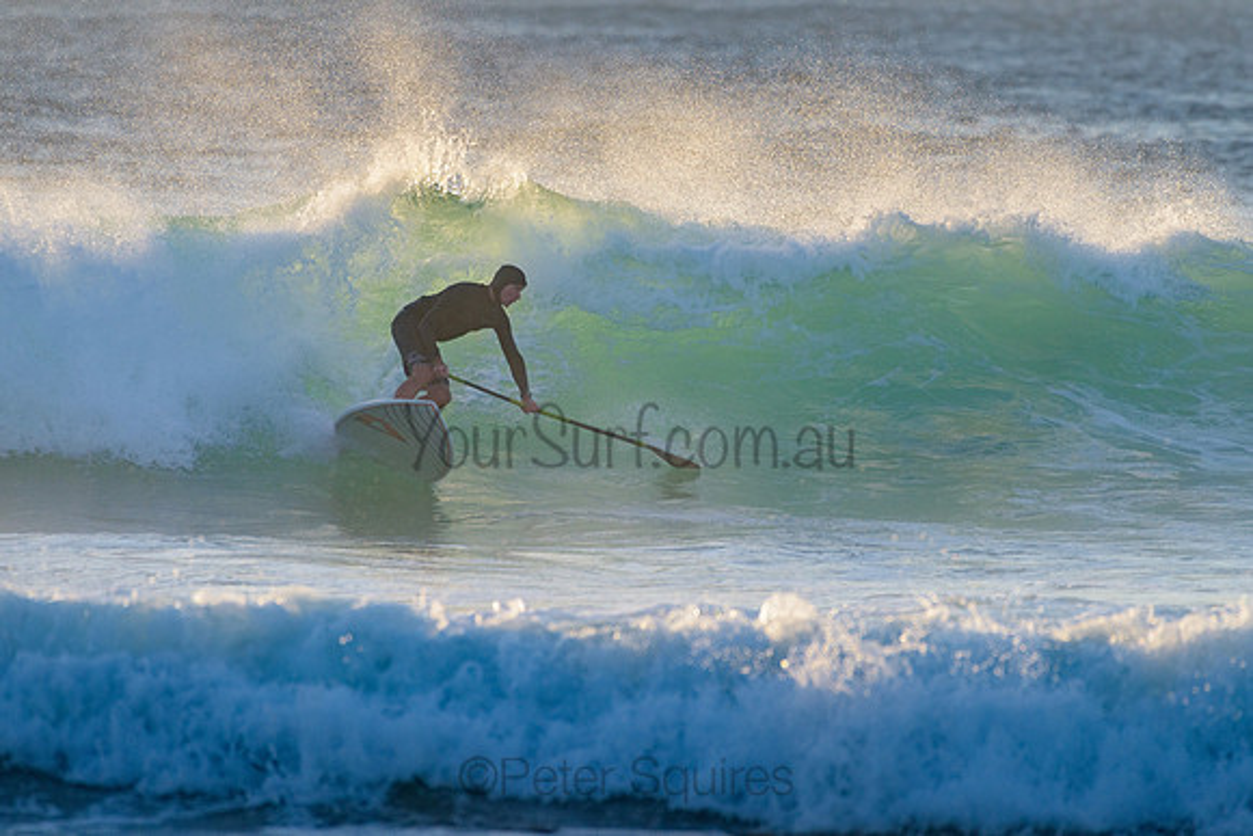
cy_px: 352
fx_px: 21345
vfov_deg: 2.2
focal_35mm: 613
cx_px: 634
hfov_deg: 3.4
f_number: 5.6
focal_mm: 500
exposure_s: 1/2000
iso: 500
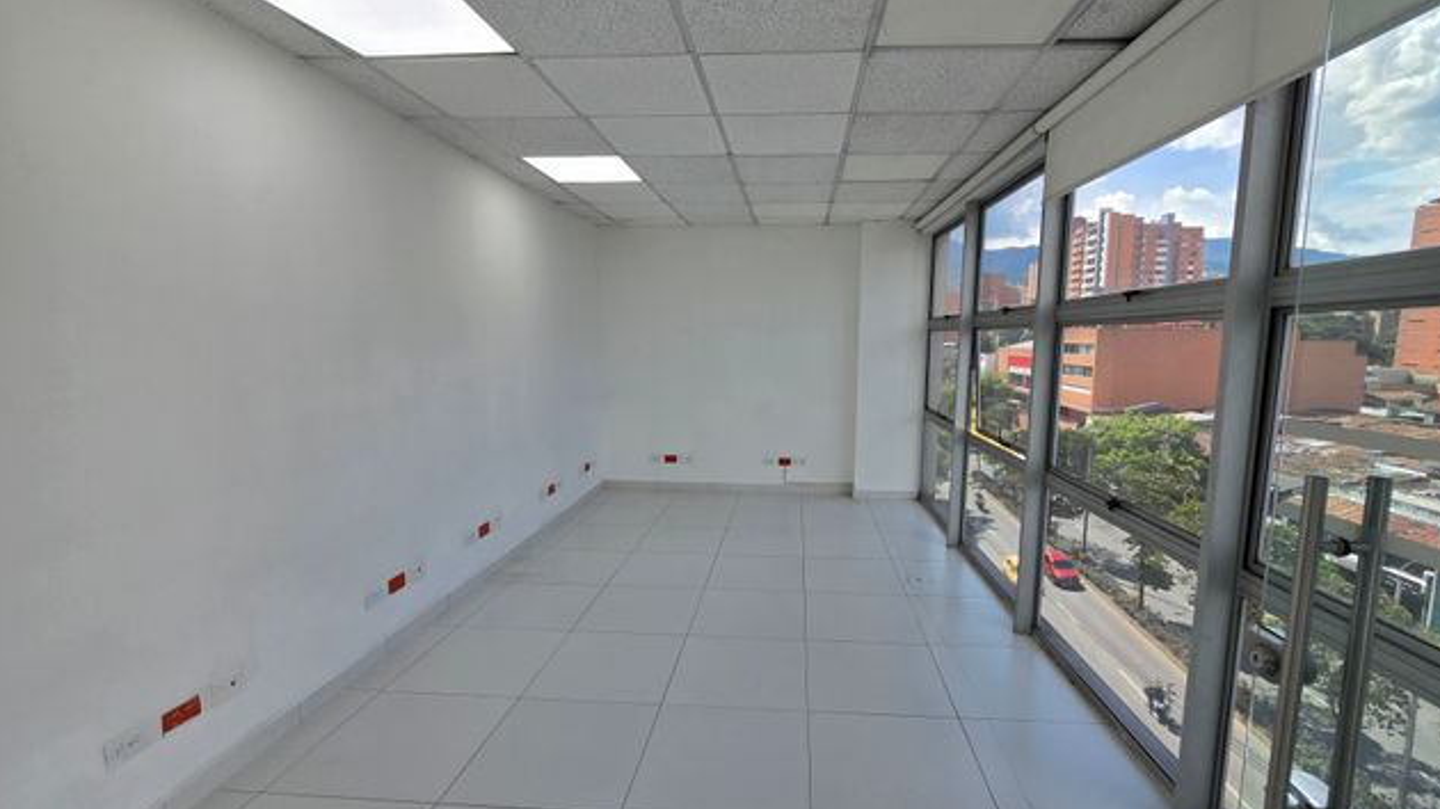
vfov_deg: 70.5
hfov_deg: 102.9
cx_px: 755
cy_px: 418
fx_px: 573
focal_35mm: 15
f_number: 2.2
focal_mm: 2.2
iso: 50
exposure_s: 1/249
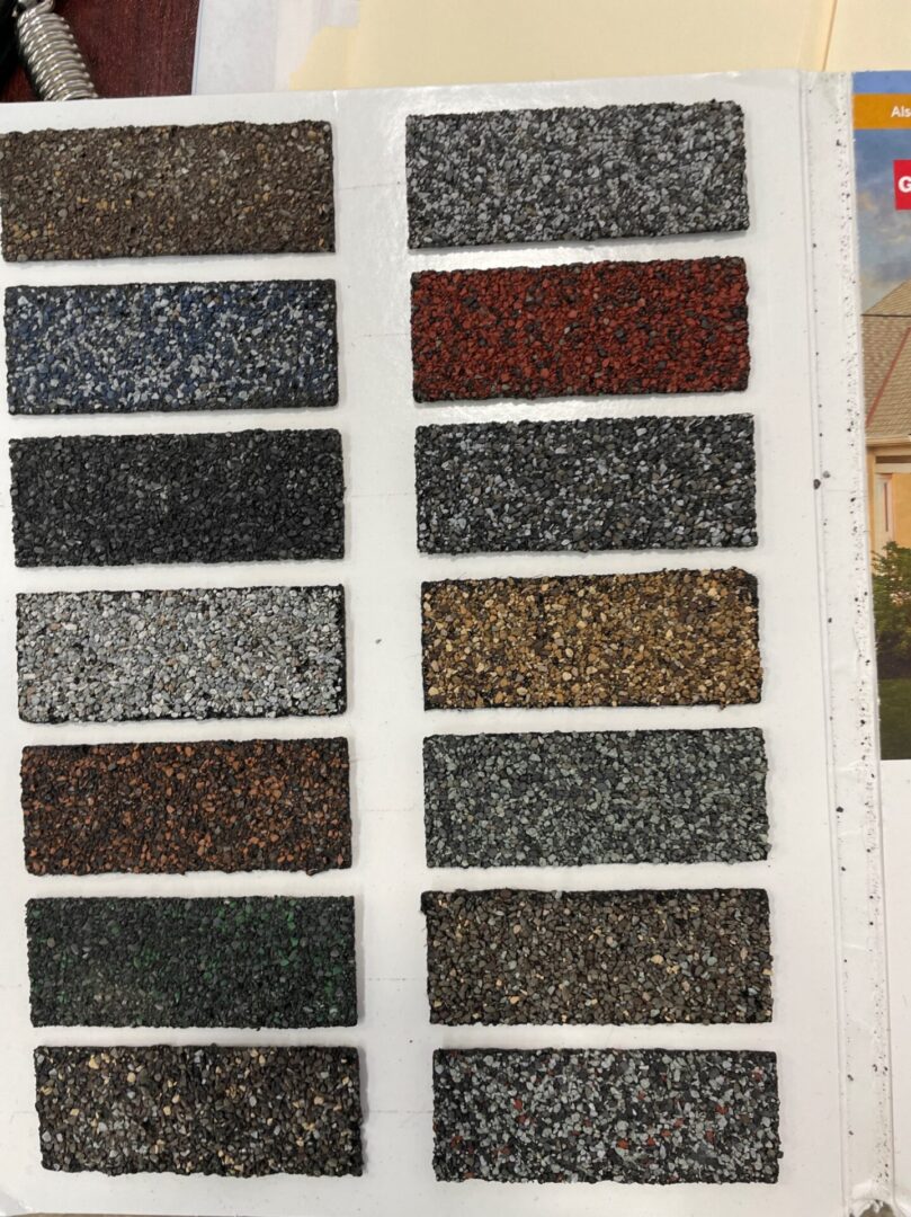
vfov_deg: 67.3
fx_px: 913
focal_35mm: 26
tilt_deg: -84.9
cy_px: 608
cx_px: 456
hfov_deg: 53.0
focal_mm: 4.2
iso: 80
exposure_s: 1/60
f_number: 1.6
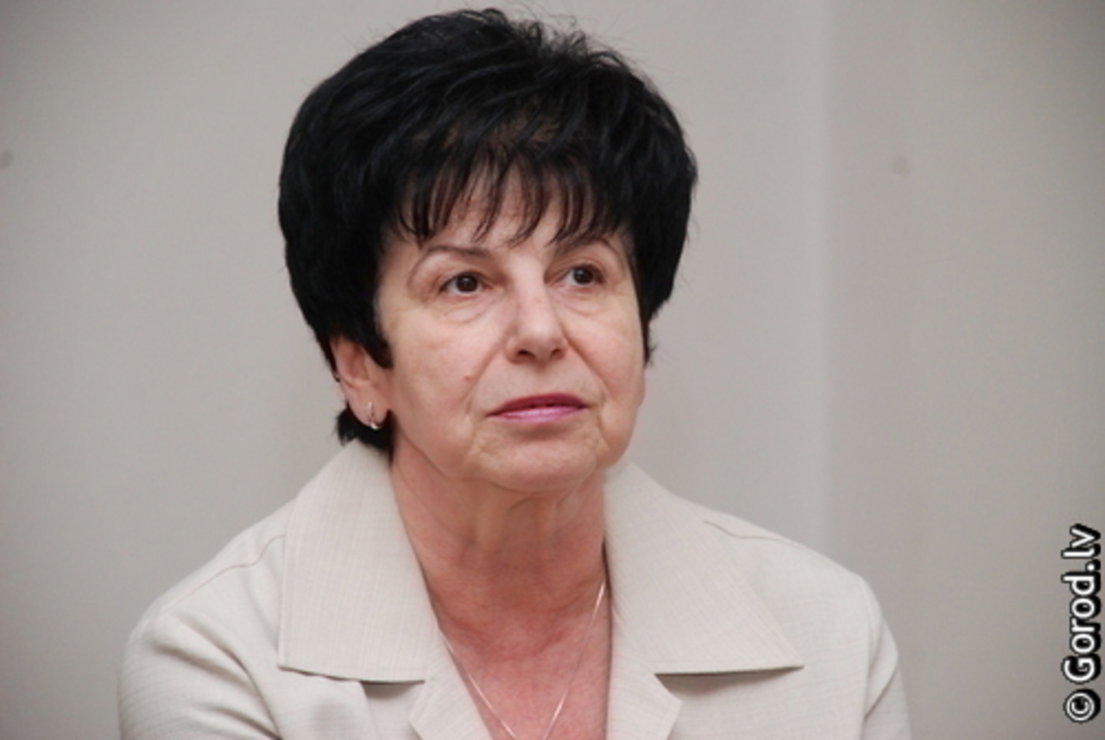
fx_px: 5764
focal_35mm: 188
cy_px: 370
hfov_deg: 10.9
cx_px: 552
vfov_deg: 7.4
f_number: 5.6
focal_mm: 125
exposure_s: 1/125
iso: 1000
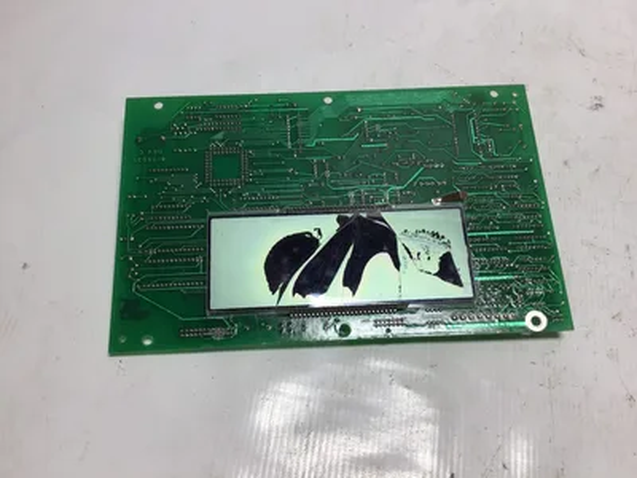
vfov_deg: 45.4
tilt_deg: -63.1
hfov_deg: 58.4
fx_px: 570
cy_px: 239
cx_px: 318
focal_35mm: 31
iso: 25
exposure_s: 1/173
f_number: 2.4
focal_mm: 3.3
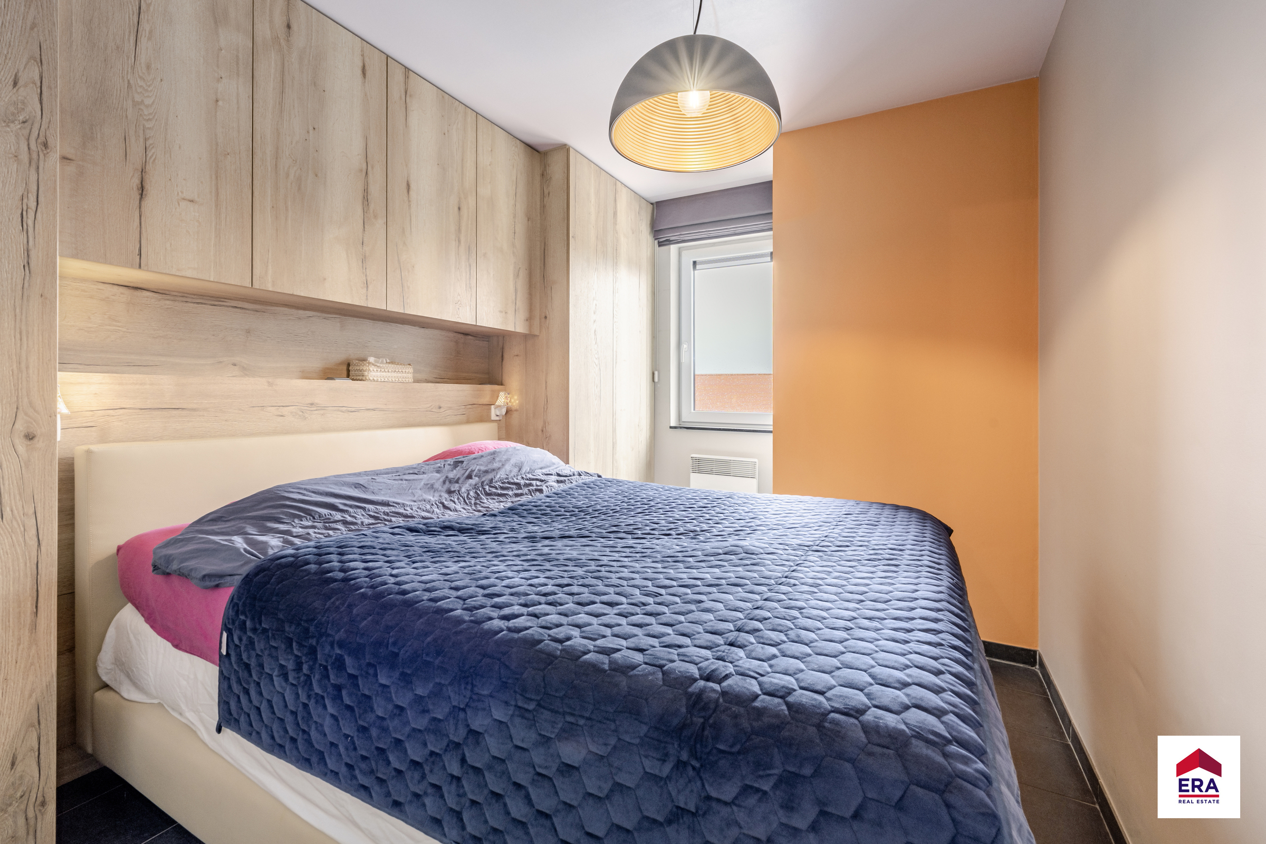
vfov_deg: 81.2
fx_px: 492
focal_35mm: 14
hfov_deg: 104.3
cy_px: 422
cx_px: 633
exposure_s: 1/10
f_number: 11
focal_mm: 14
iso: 250
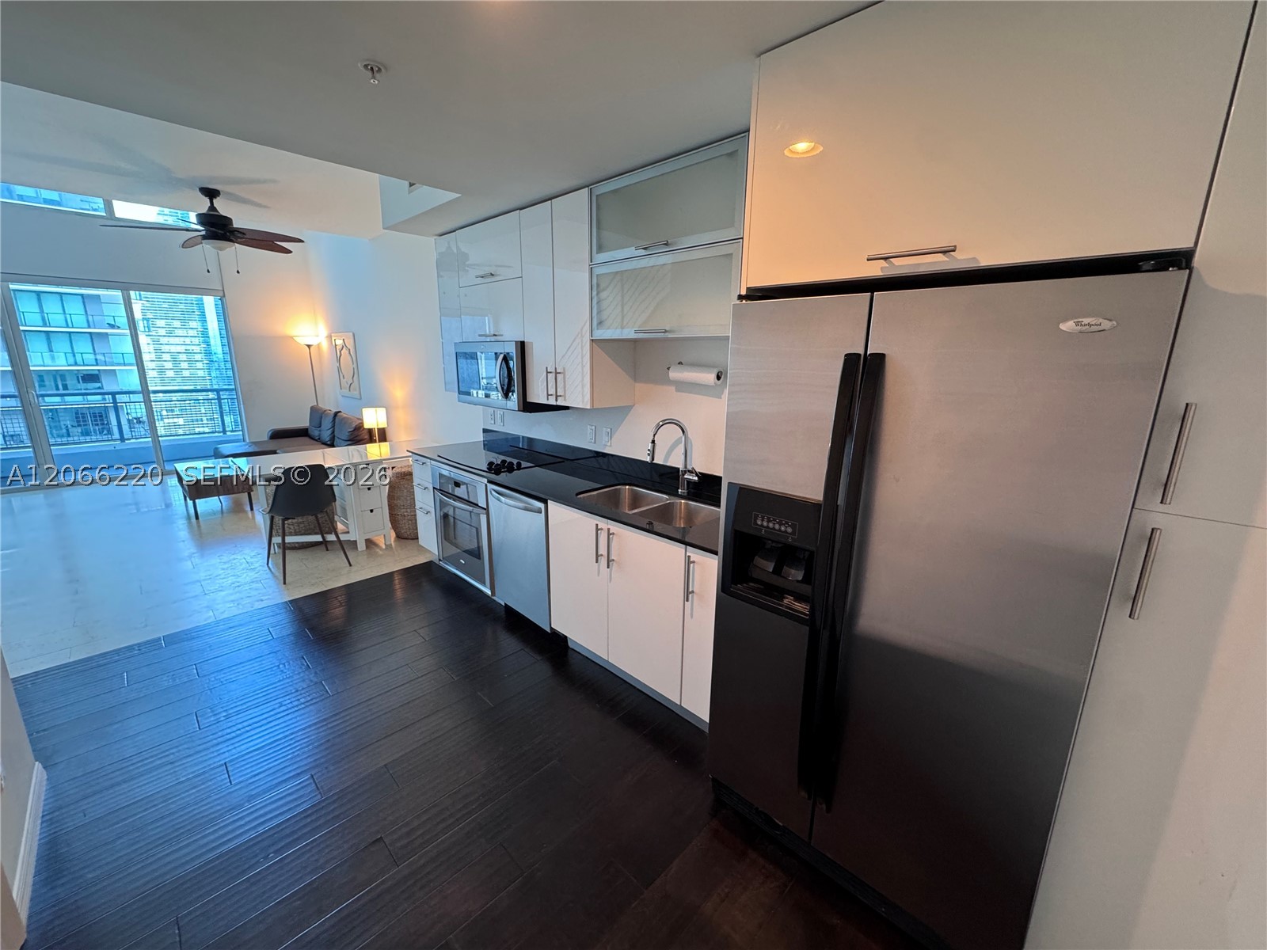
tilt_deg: -13.4
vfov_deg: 85.7
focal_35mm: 14
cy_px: 475
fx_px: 512
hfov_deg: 102.1
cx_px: 634
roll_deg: -1.3
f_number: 2.2
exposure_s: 1/60
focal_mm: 2.22
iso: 320
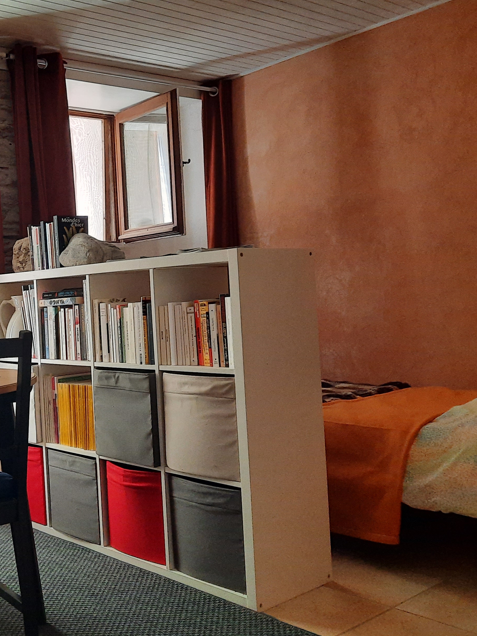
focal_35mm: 41
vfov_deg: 45.8
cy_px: 300
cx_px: 47
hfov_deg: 33.3
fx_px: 753
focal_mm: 4.6
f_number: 2
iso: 250
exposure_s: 1/60
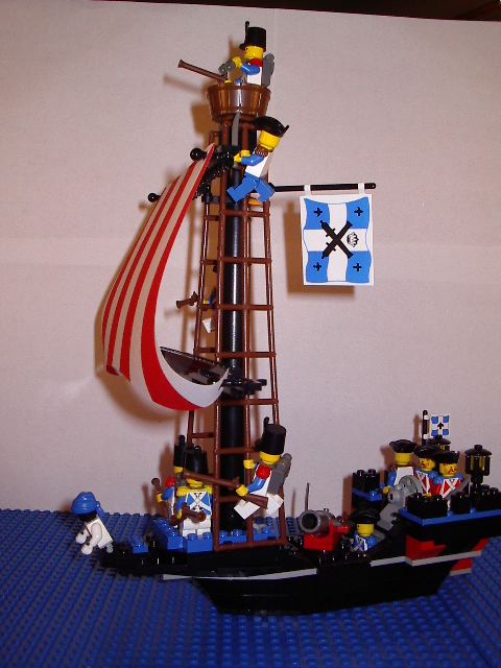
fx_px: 733
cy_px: 334
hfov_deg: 37.7
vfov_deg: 49.0
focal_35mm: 38
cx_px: 250
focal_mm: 5.8
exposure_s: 1/60
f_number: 4.8
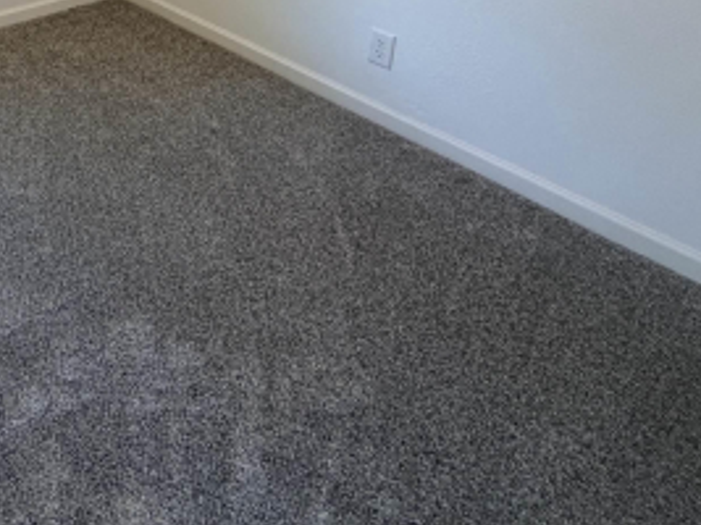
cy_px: -121
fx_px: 708
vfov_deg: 32.7
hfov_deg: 44.6
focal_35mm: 35
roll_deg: +0.0
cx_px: -1
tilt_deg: -13.6
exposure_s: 1/120
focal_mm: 2.22
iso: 320
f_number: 2.2
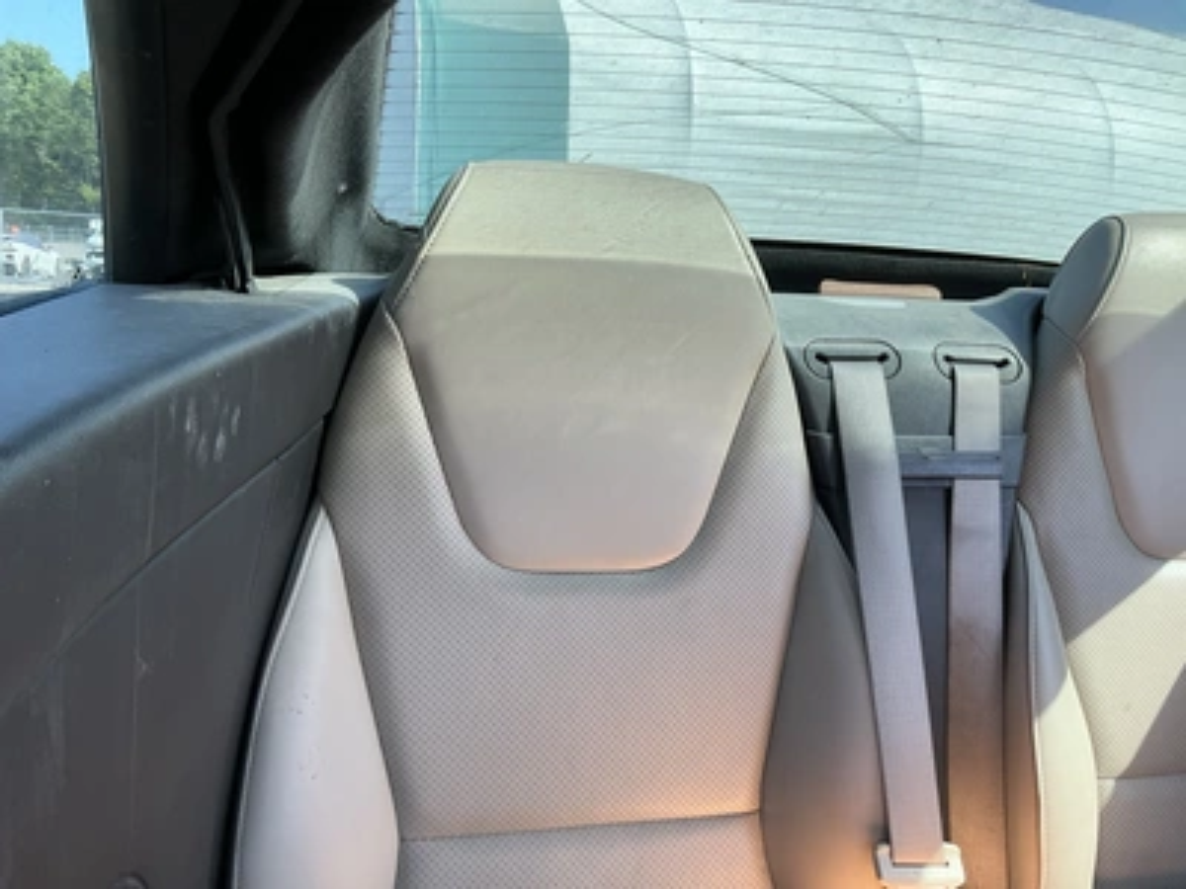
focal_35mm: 28
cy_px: 444
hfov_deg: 63.4
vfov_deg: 49.7
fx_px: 959
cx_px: 593
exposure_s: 1/122
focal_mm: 3
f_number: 1.8
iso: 20
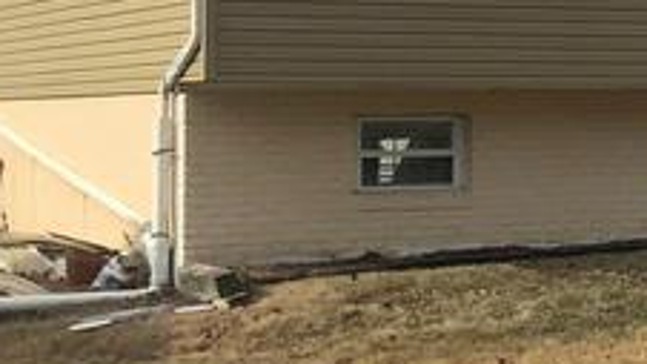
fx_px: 2453
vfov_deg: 8.4
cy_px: -9
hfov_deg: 14.2
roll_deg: +0.3
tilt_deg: +3.5
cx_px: 908
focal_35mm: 143
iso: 16
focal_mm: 3
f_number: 1.8
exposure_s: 1/2427
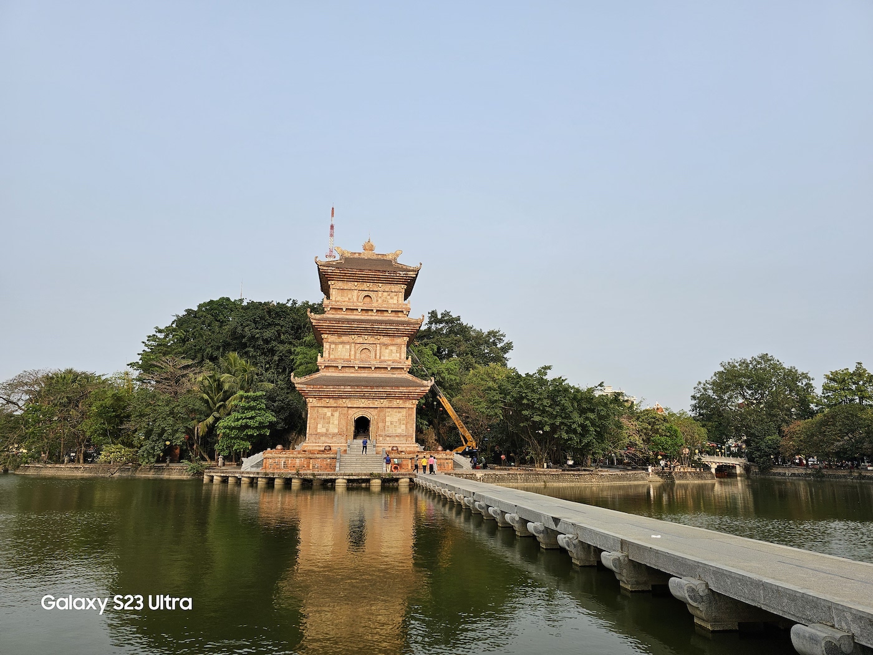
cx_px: 436
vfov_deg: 58.9
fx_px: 580
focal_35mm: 23
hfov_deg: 73.9
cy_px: 328
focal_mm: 6.3
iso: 10
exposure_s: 1/566
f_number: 1.7
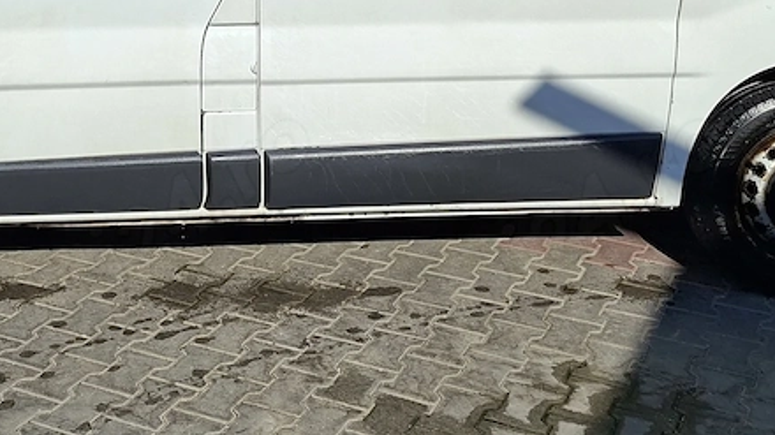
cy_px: -159
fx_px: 1171
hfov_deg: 36.5
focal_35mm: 57
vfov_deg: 19.2
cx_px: 326
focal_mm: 5.54
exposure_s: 1/3257
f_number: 1.8
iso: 50
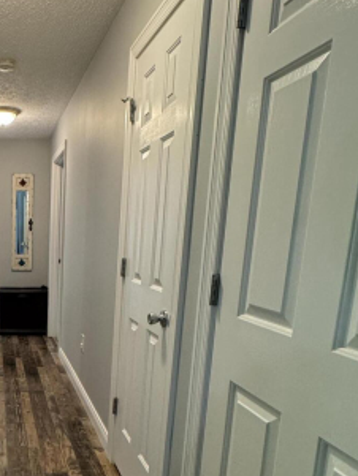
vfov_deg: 57.3
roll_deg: +0.5
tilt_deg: -10.4
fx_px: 427
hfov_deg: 39.3
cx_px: -13
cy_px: 311
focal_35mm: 31
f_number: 2.2
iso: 320
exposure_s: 1/60
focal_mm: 2.22
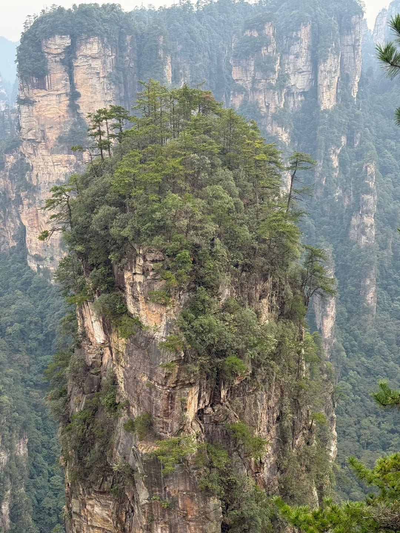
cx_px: 200
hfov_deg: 30.3
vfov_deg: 39.7
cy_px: 266
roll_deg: +2.0
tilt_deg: -15.2
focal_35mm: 48
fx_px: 740
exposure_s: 1/364
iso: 100
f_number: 1.78
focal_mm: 6.76
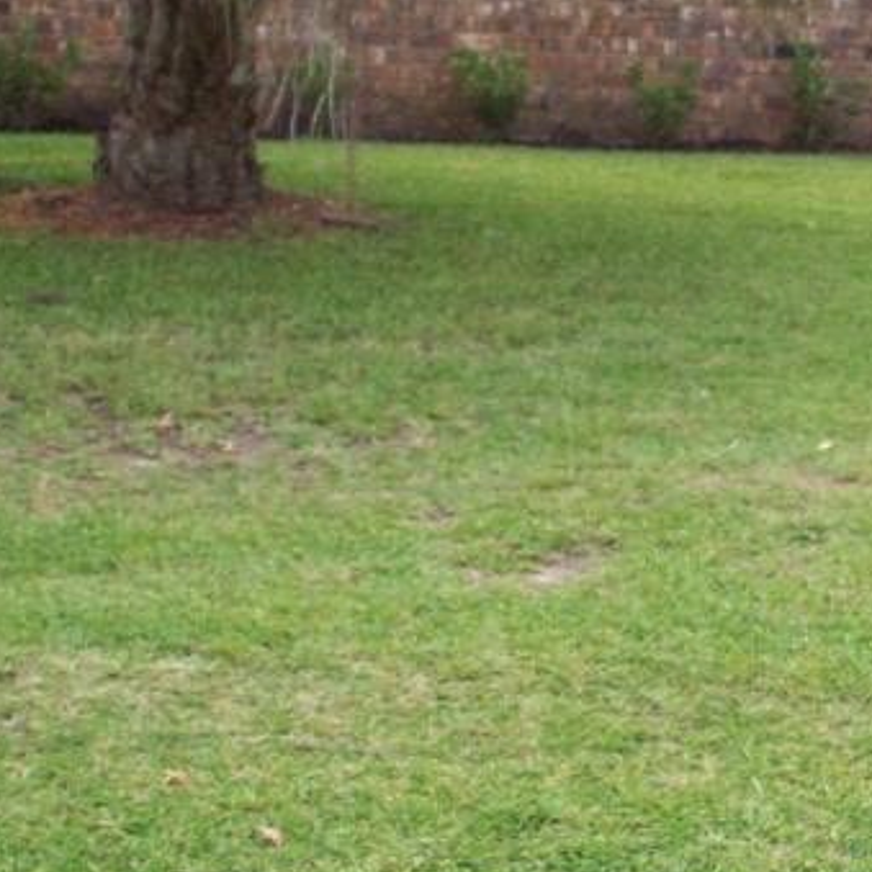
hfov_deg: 14.3
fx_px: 3420
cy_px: -5
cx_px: 890
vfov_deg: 14.3
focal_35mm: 120
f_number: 2.8
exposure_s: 1/125
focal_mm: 7.54
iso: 64
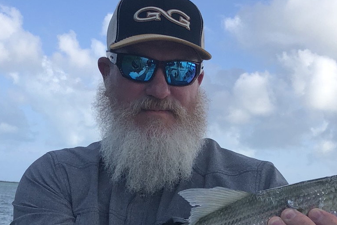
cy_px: 231
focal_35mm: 78
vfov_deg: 17.1
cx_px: 193
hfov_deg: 26.0
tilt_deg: -1.6
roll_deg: -3.7
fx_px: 730
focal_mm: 4
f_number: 1.8
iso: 20
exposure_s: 1/1799
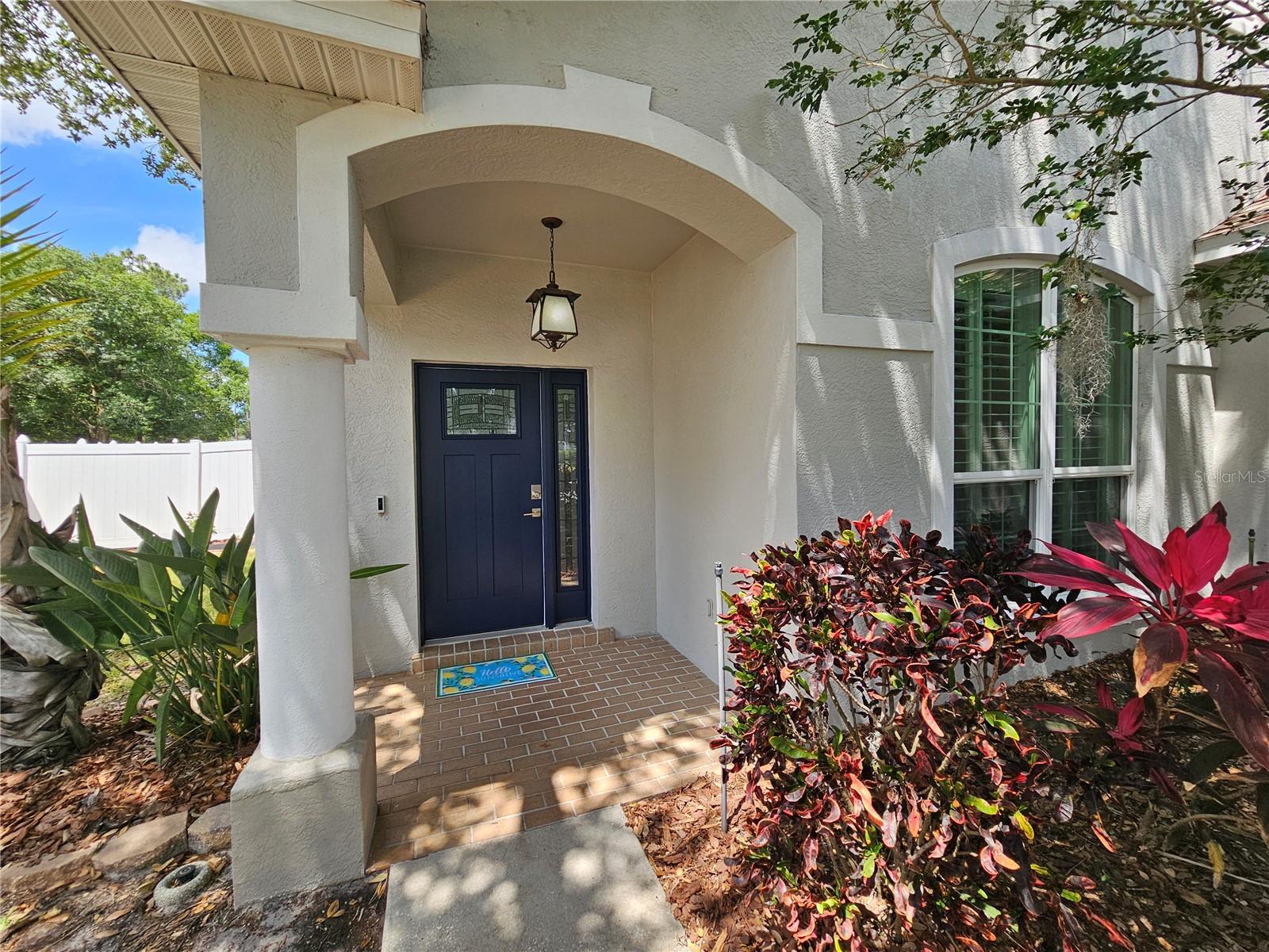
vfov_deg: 89.9
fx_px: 477
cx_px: 634
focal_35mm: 13
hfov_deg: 106.2
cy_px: 476
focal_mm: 2.2
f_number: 2.2
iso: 50
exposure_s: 1/557
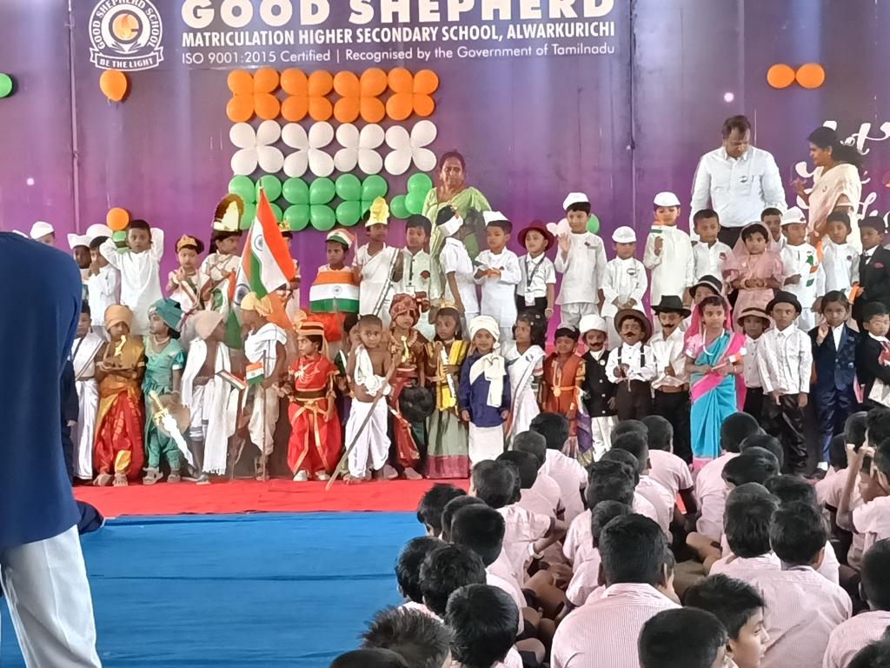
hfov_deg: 22.8
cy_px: 334
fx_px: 2211
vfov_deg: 17.2
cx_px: 445
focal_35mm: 86
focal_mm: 3.98
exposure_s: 1/50
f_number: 1.8
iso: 640
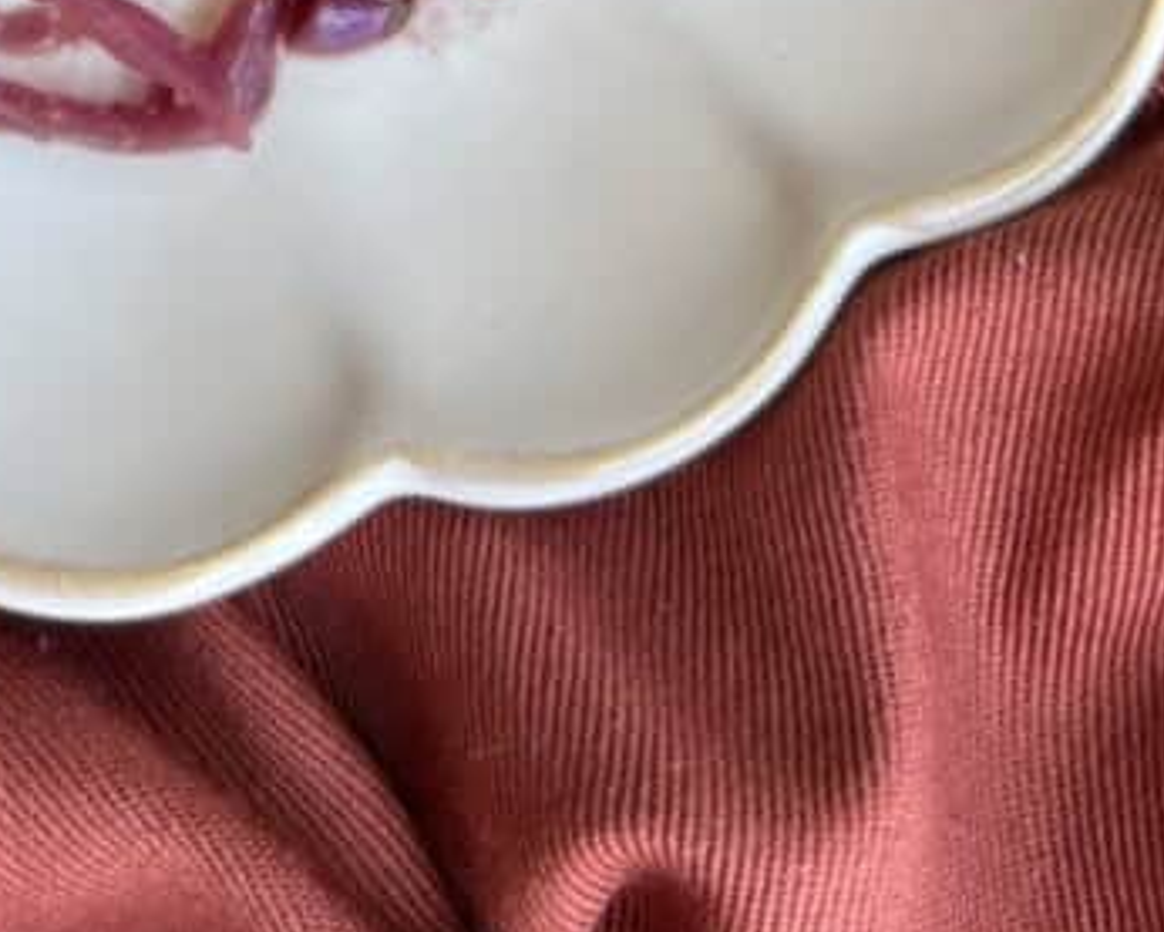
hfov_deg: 25.1
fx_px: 2584
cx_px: 276
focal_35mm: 75
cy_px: -639
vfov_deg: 17.4
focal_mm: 5.7
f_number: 1.5
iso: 125
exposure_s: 1/121
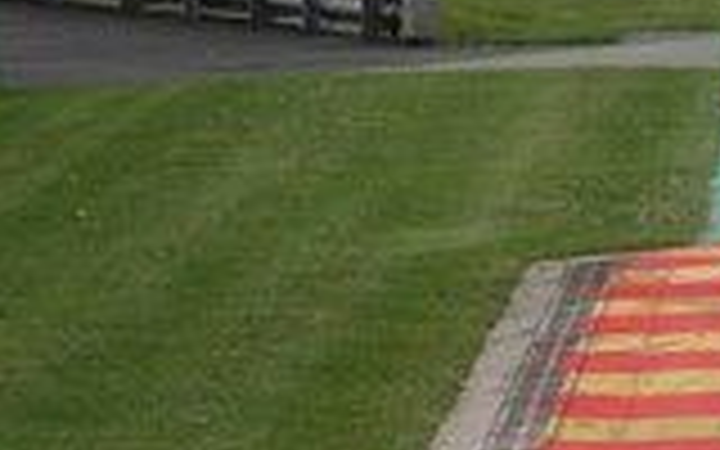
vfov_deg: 1.1
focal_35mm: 1249
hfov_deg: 1.7
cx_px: 1004
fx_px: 24508
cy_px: 243
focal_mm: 159.66
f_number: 4
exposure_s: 1/800
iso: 125
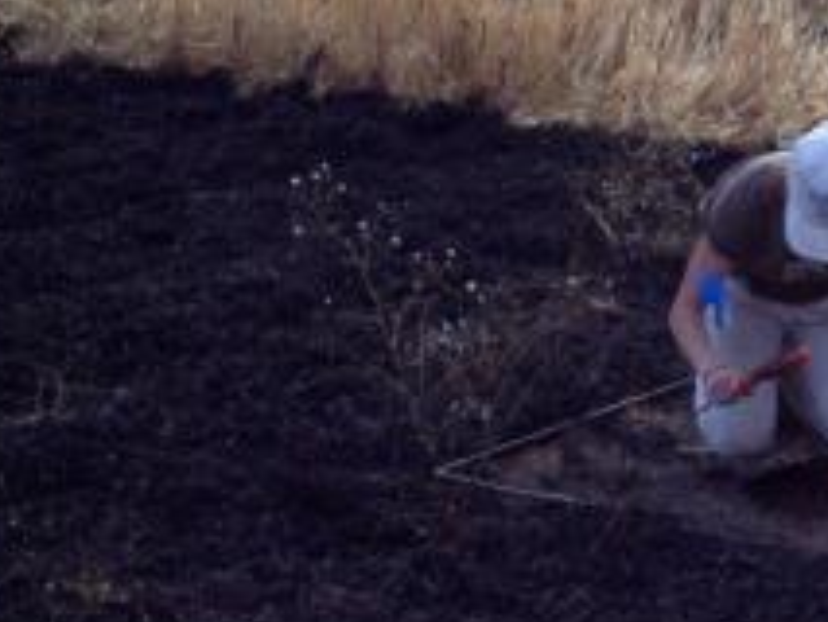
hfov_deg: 10.3
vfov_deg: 7.8
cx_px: 750
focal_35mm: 191
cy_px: 459
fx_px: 4571
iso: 140
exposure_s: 1/90
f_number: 4.1
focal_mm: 18.7
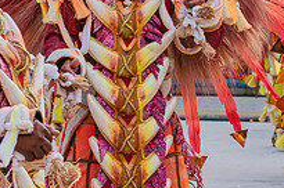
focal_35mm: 198
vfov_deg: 6.9
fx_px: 1560
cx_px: 65
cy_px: -17
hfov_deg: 10.4
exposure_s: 1/1600
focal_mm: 70
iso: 640
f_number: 5.6
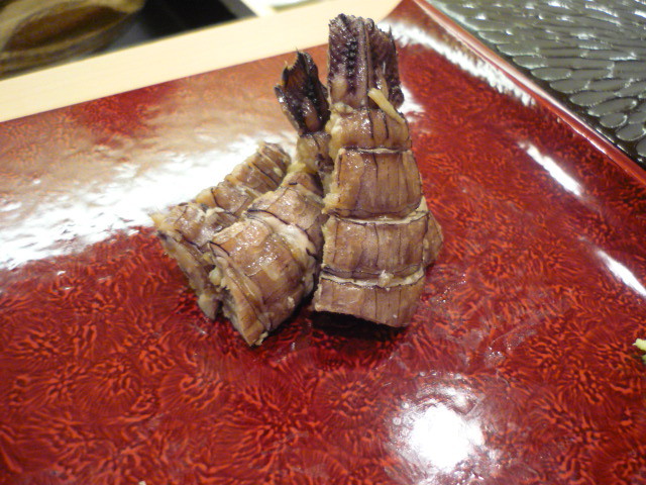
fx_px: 616
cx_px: 323
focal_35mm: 33
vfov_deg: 42.9
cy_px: 242
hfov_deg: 55.4
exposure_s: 1/15
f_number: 2.8
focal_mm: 5.5
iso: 400
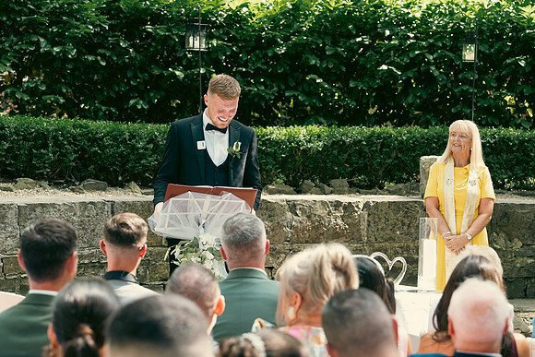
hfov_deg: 19.5
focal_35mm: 105
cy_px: 178
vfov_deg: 13.0
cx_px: 268
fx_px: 1561
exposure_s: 1/200
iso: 400
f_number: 3.5
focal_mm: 70
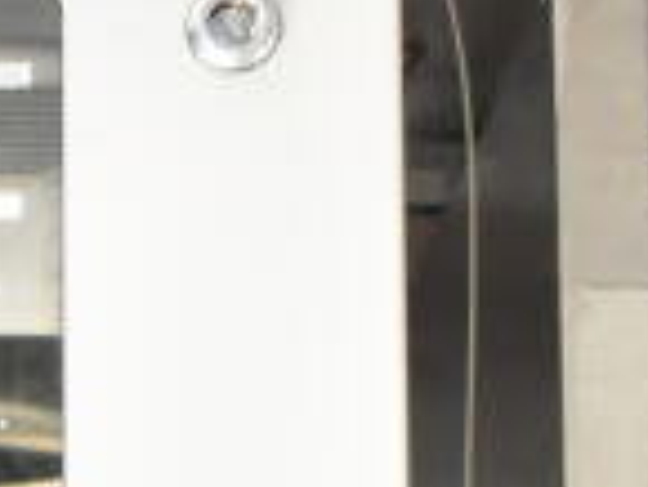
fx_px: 3410
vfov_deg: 7.9
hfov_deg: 10.0
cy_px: 885
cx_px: -675
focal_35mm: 182
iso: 1600
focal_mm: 20
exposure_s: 1/100
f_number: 5
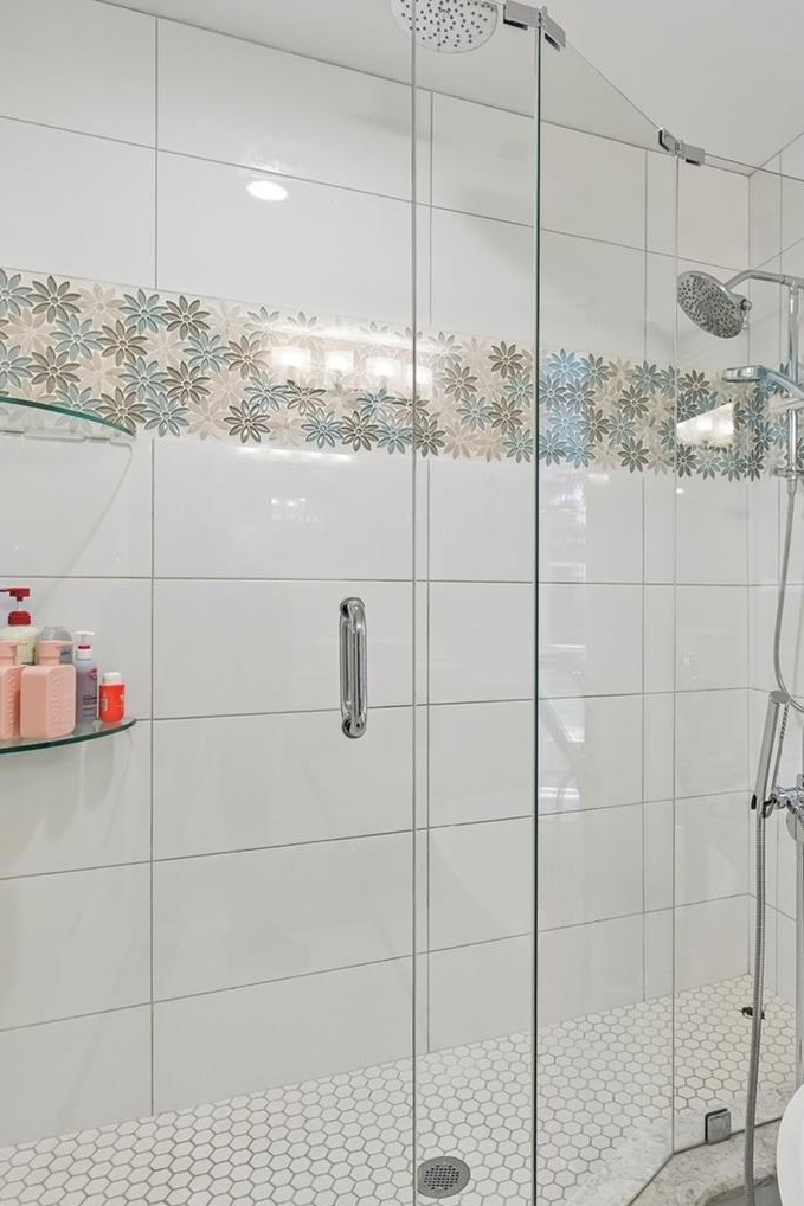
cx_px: 547
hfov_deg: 55.8
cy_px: 603
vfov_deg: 78.6
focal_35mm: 22
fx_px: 737
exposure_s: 1/20
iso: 400
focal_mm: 14
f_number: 8
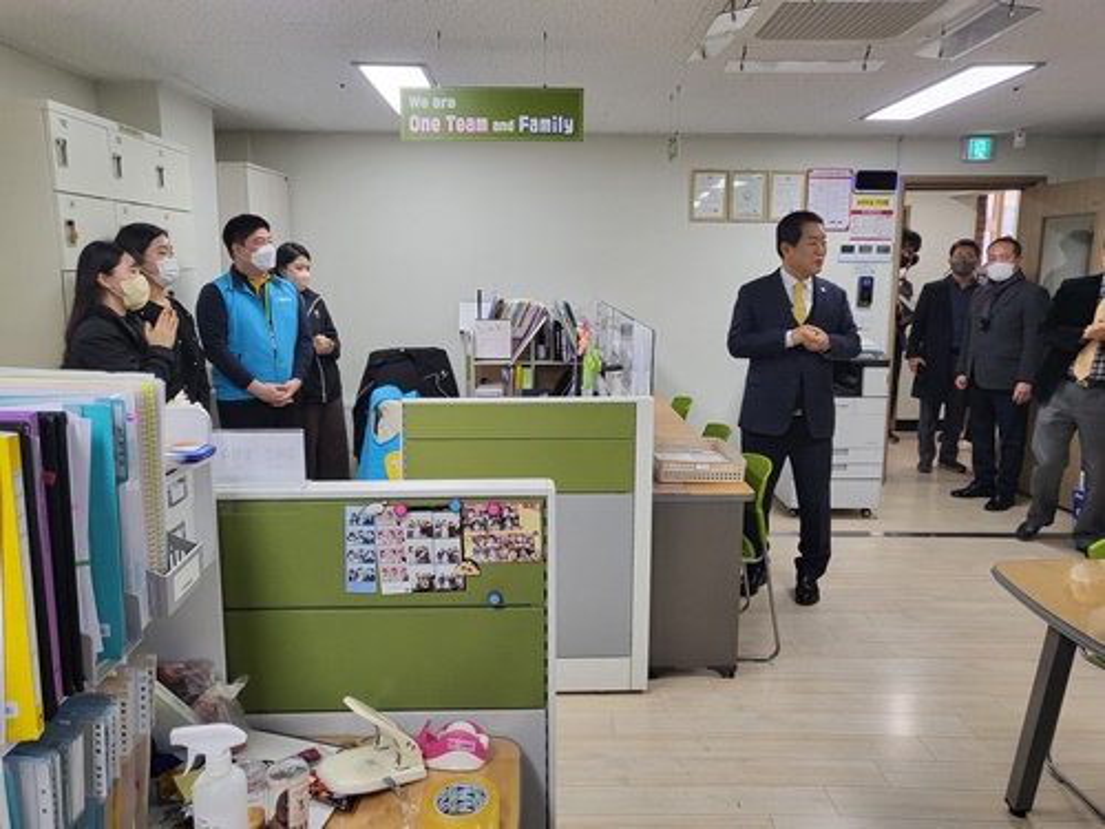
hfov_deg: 67.3
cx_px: 552
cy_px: 414
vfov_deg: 53.1
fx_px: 830
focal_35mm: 26
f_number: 1.8
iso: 160
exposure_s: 1/120
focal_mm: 4.25
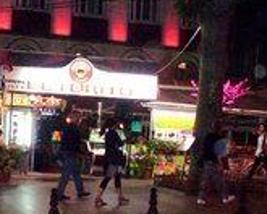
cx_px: 32
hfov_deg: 20.9
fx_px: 711
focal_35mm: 90
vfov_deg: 17.1
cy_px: 131
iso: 240
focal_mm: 6.3
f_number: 2.8
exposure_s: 1/45
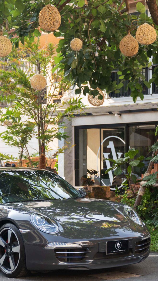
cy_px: 164
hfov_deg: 12.1
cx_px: 188
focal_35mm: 98
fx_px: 730
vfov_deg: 21.8
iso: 640
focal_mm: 43
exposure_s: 1/1600
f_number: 2.8
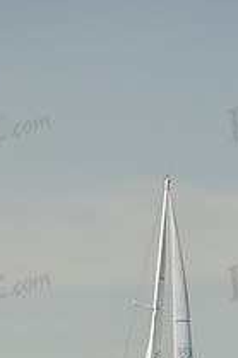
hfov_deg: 2.5
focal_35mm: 556
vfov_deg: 3.7
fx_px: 5522
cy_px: 370
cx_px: 140
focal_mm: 200
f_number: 5.6
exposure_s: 1/800
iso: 250
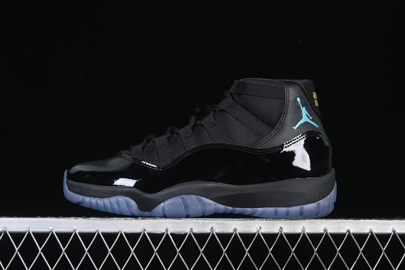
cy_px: 135
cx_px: 202
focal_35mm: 75
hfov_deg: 27.0
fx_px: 844
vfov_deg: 18.2
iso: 160
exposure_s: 1/50
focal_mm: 50
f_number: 6.3
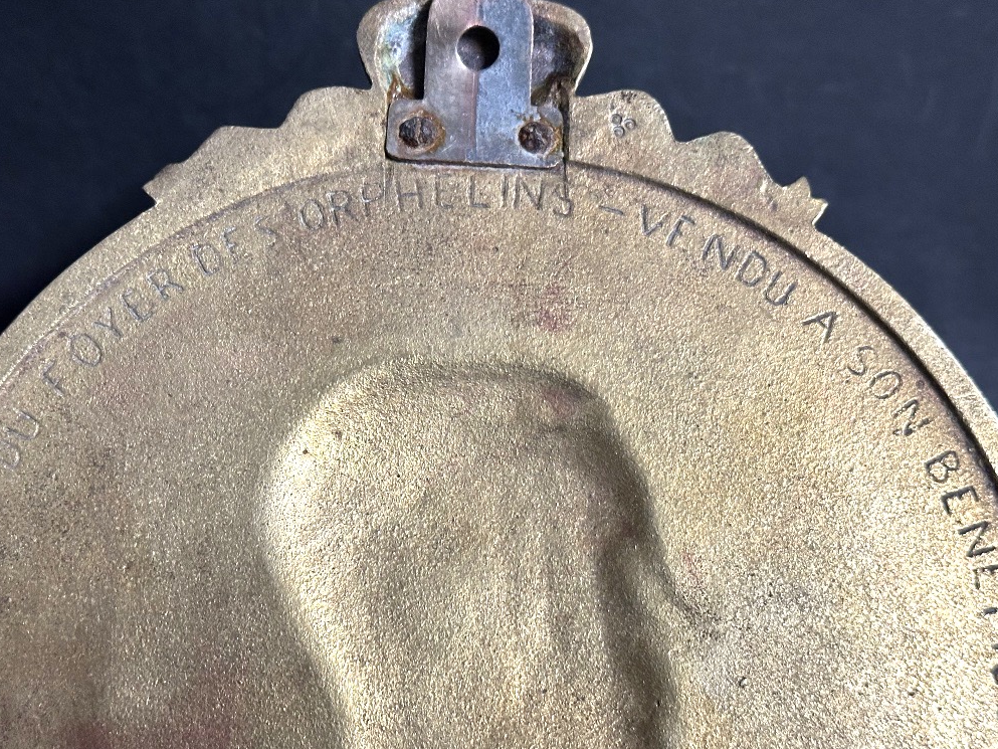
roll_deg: -1.2
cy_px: 386
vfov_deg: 25.2
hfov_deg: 33.2
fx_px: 1672
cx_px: 469
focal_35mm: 58
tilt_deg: -19.3
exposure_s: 1/33
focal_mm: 6.86
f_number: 1.78
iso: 320
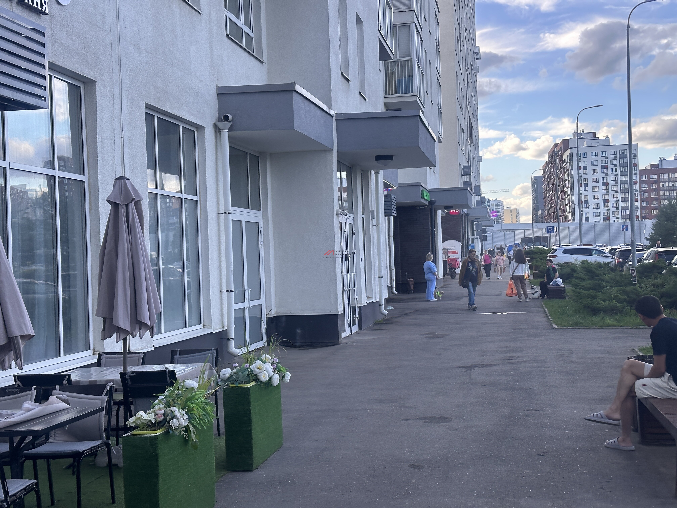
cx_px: 338
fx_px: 939
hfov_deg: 39.7
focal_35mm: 48
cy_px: 254
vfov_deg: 30.3
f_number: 1.78
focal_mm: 6.86
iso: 64
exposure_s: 1/612
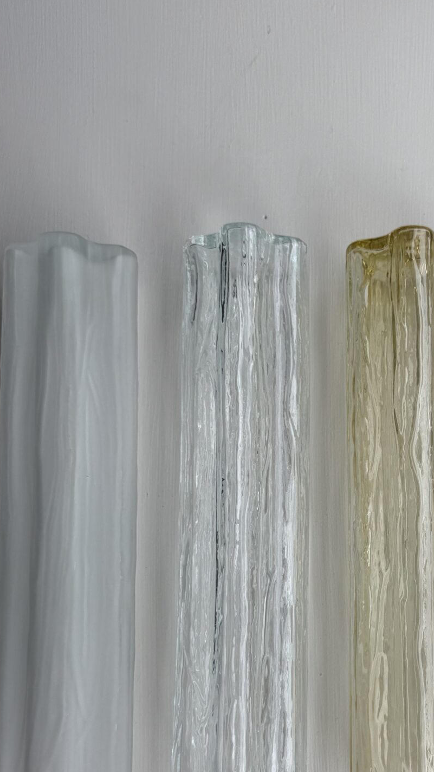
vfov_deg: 42.8
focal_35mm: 47
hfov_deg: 24.8
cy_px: 548
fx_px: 962
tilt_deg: -83.8
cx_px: 383
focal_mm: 6.76
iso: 80
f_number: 1.78
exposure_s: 1/612
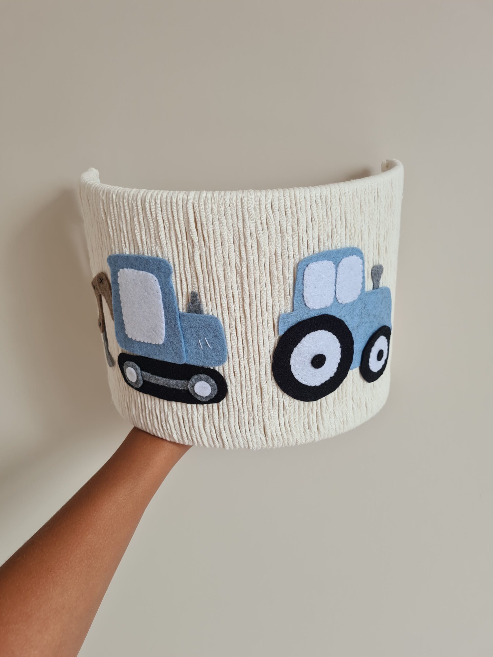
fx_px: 494
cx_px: 246
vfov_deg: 67.3
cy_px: 328
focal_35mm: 26
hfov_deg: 53.1
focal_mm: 5.4
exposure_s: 1/50
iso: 64
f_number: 1.8
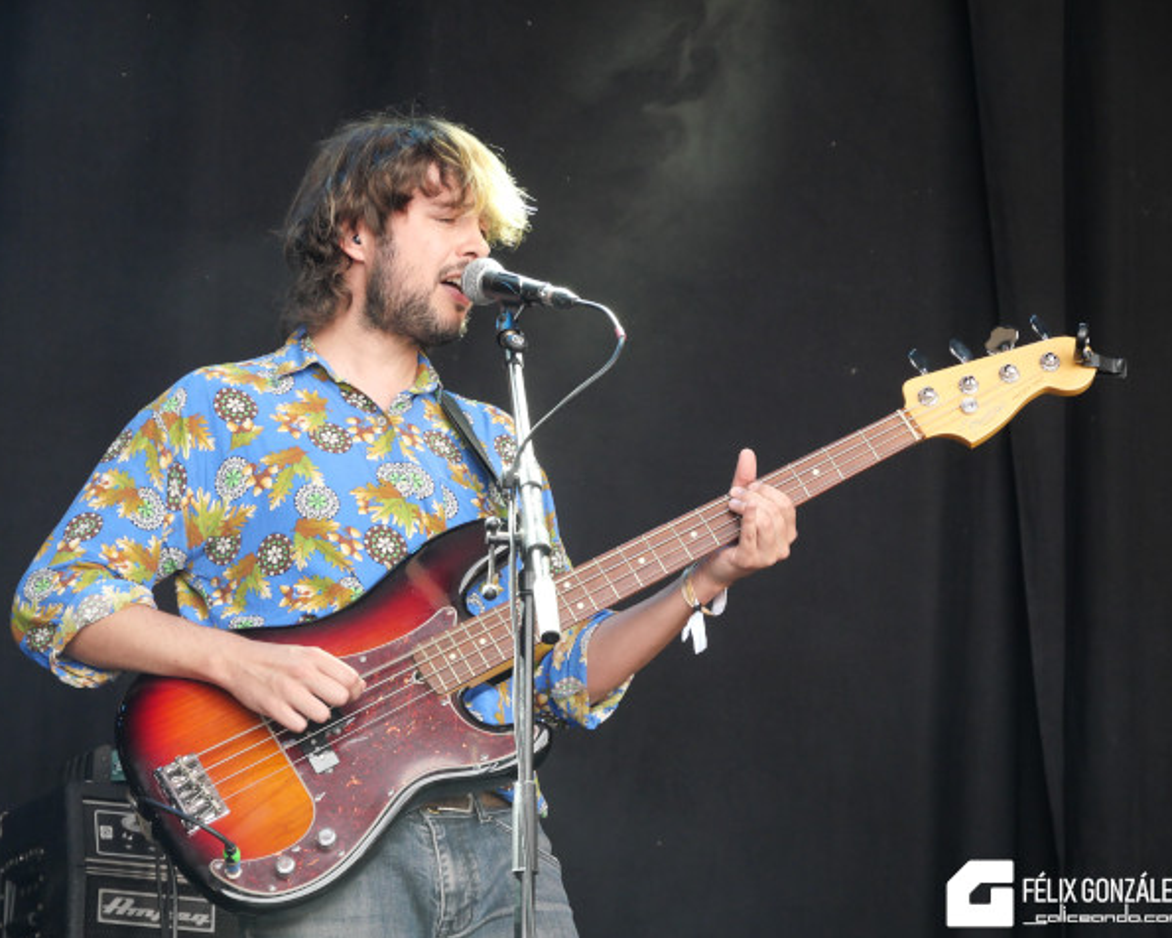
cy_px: 471
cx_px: 571
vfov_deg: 12.2
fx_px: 4371
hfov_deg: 15.3
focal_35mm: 126
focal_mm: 60
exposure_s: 1/125
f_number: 5.6
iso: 800
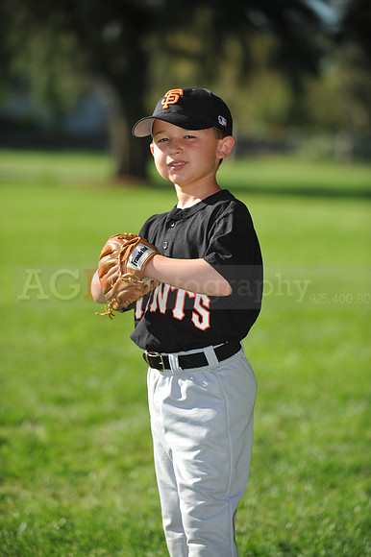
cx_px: 186
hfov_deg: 9.5
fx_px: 2244
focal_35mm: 145
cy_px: 278
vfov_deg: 14.2
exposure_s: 1/1250
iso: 200
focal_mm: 145
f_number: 4
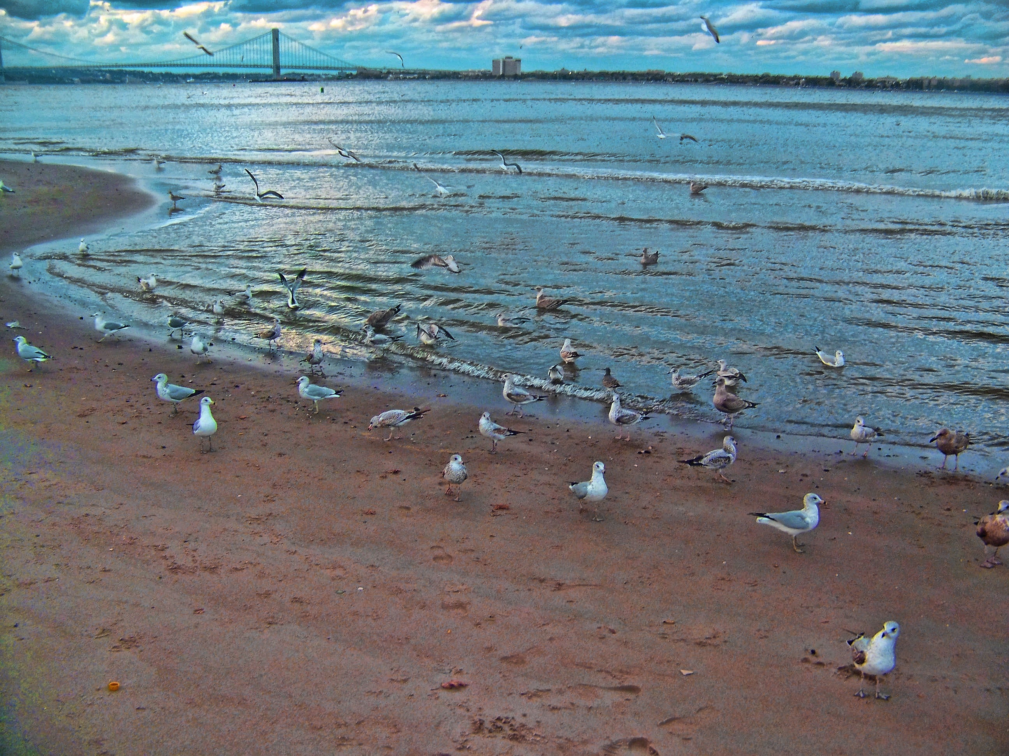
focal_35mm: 36
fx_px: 1049
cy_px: 378
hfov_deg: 51.4
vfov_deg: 39.7
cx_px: 504
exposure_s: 1/160
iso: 64
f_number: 2.8
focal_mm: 5.85
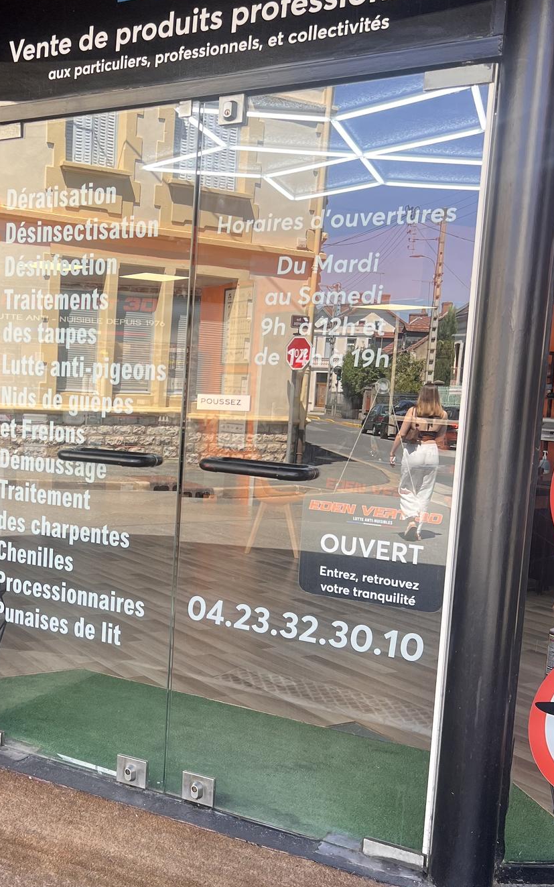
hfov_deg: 30.9
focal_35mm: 40
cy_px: 483
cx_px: 80
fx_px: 966
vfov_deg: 49.2
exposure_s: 1/340
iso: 50
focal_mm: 5.7
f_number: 1.5
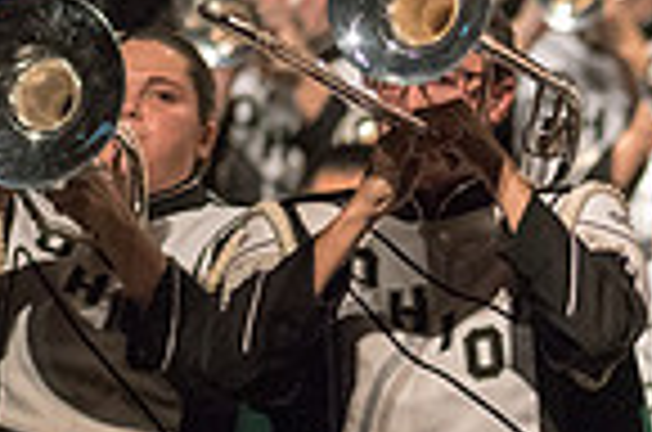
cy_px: 569
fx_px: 21758
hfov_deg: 1.7
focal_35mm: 1204
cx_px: 1034
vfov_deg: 1.1
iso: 4000
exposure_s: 1/500
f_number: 2.8
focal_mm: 300
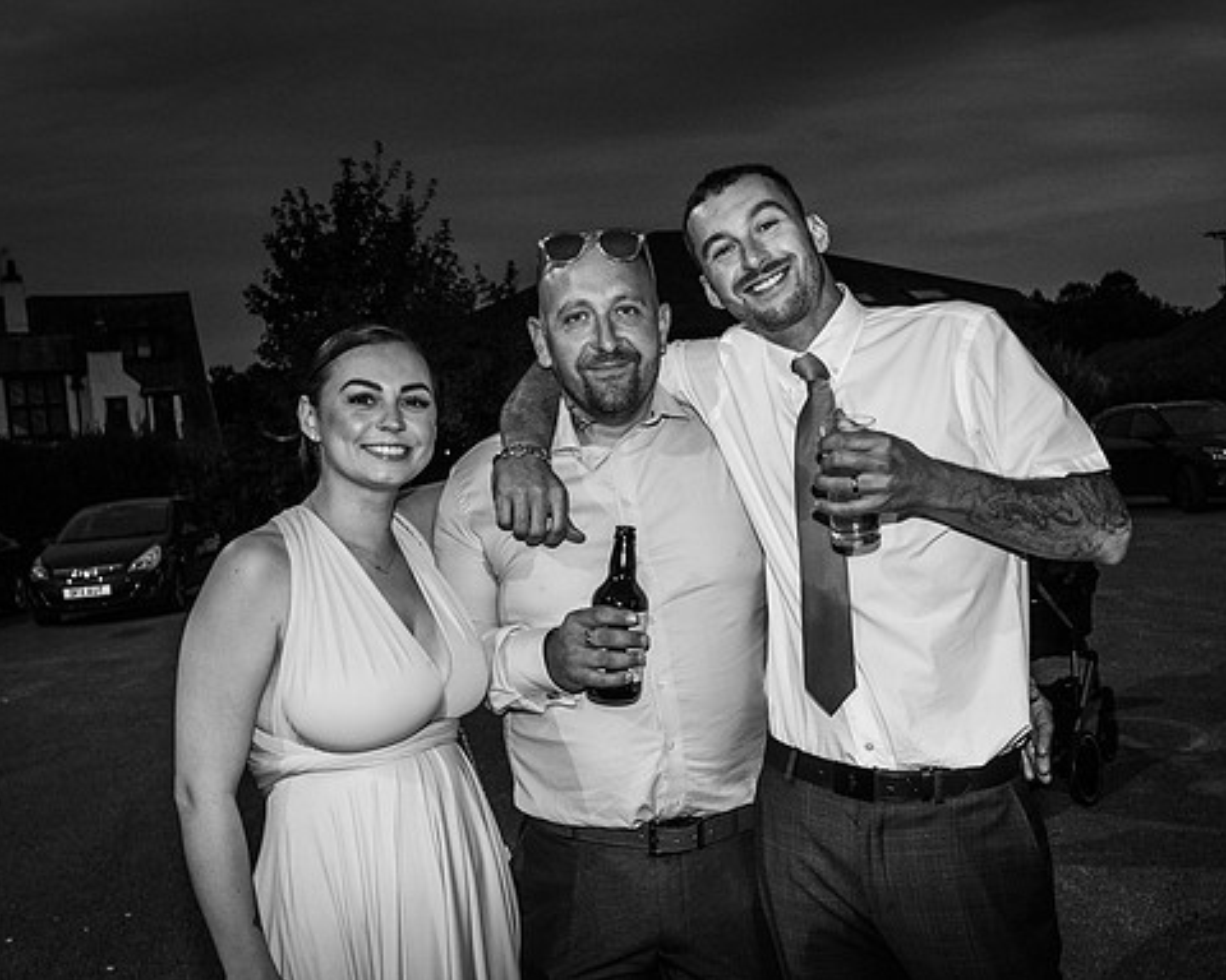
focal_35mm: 34
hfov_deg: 52.6
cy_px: 489
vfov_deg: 43.4
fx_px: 1234
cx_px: 705
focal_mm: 20
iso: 640
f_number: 5
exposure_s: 1/40
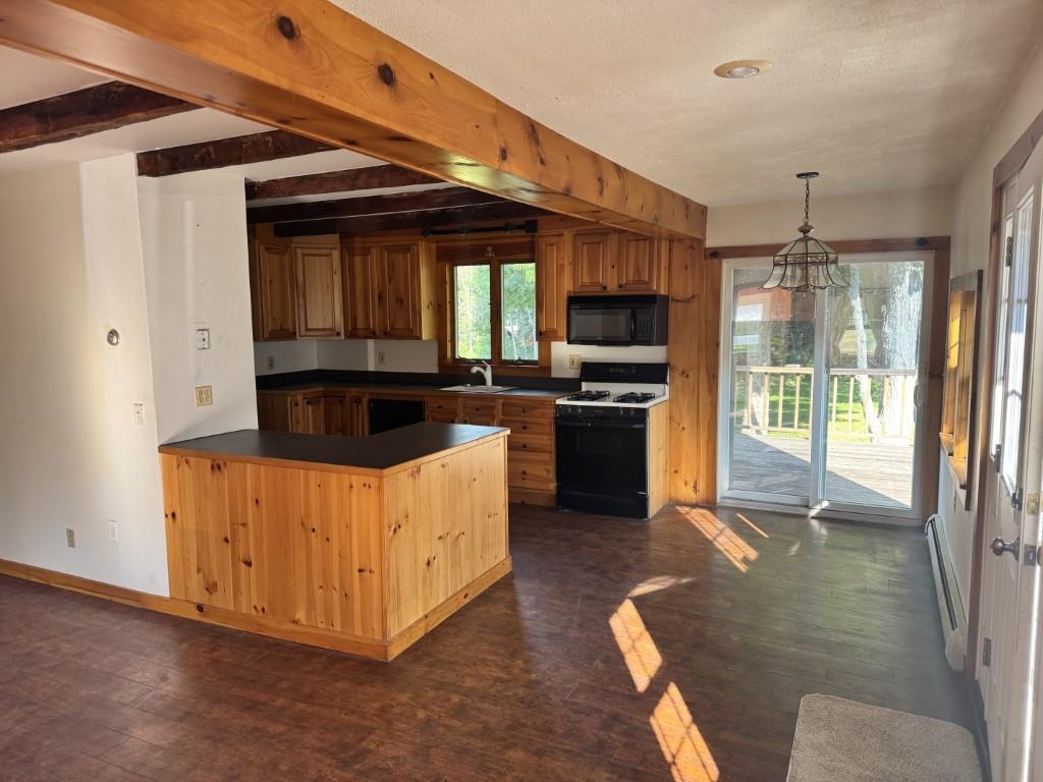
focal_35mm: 24
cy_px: 391
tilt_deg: -6.6
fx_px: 723
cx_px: 522
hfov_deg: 71.6
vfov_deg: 56.8
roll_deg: +0.7
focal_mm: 6.76
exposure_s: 1/121
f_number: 1.78
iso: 160
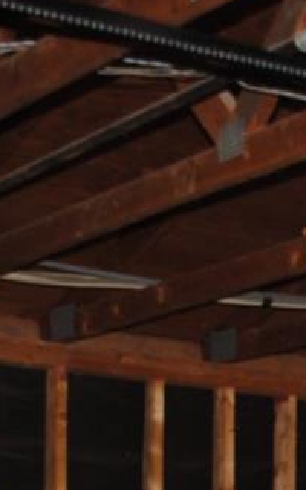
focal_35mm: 129
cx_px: 520
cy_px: 678
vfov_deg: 15.3
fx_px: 1721
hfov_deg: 9.7
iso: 200
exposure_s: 1/60
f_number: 3.5
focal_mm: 18
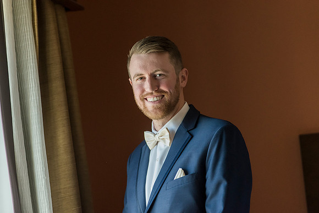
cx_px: 160
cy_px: 106
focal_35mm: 135
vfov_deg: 10.2
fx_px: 1196
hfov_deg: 15.2
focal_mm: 135
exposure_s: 1/1000
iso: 2500
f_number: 3.5
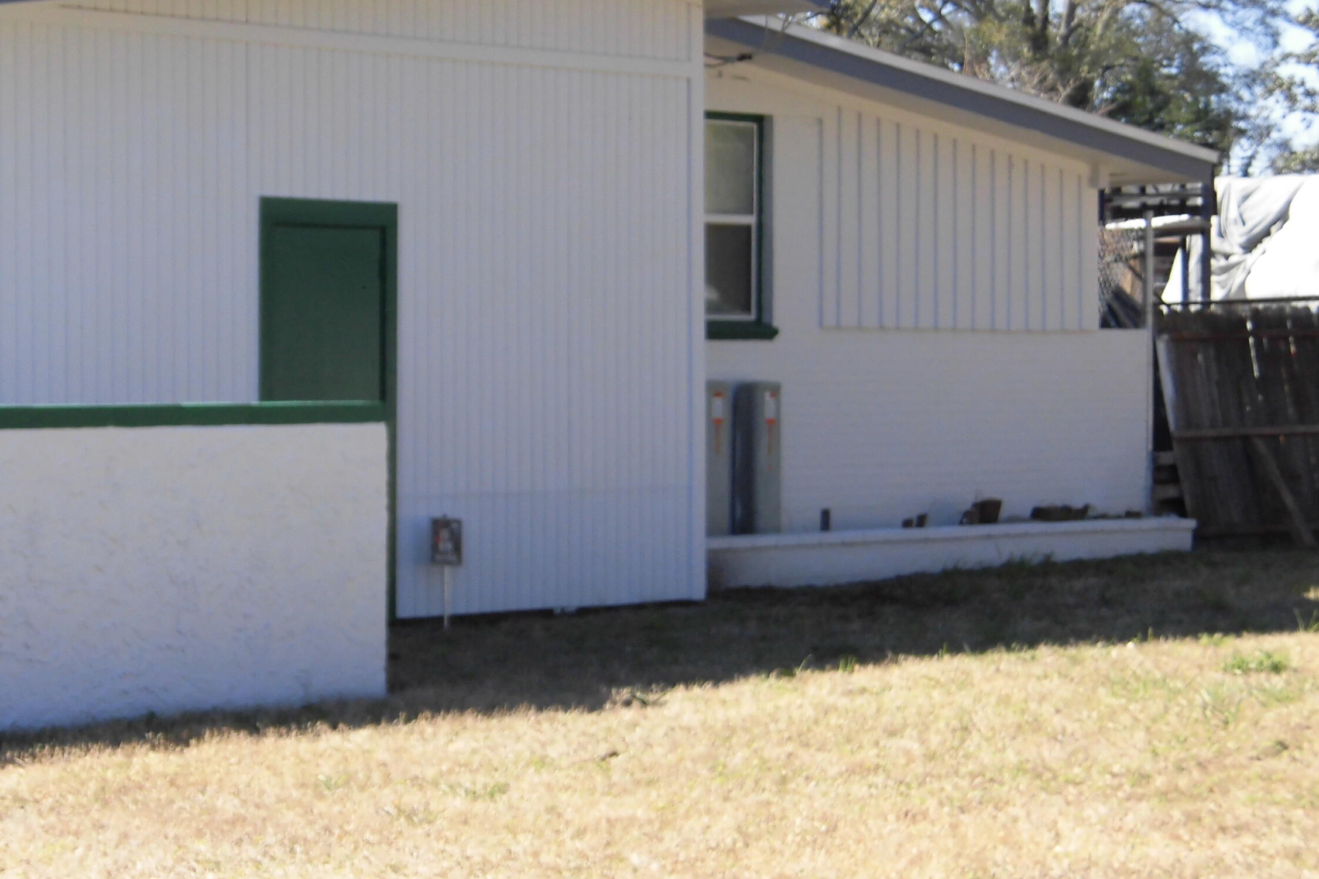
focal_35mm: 108
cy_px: 424
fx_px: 3957
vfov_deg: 12.7
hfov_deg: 18.9
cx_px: 533
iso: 100
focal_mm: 16.15
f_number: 4.5
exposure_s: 1/320
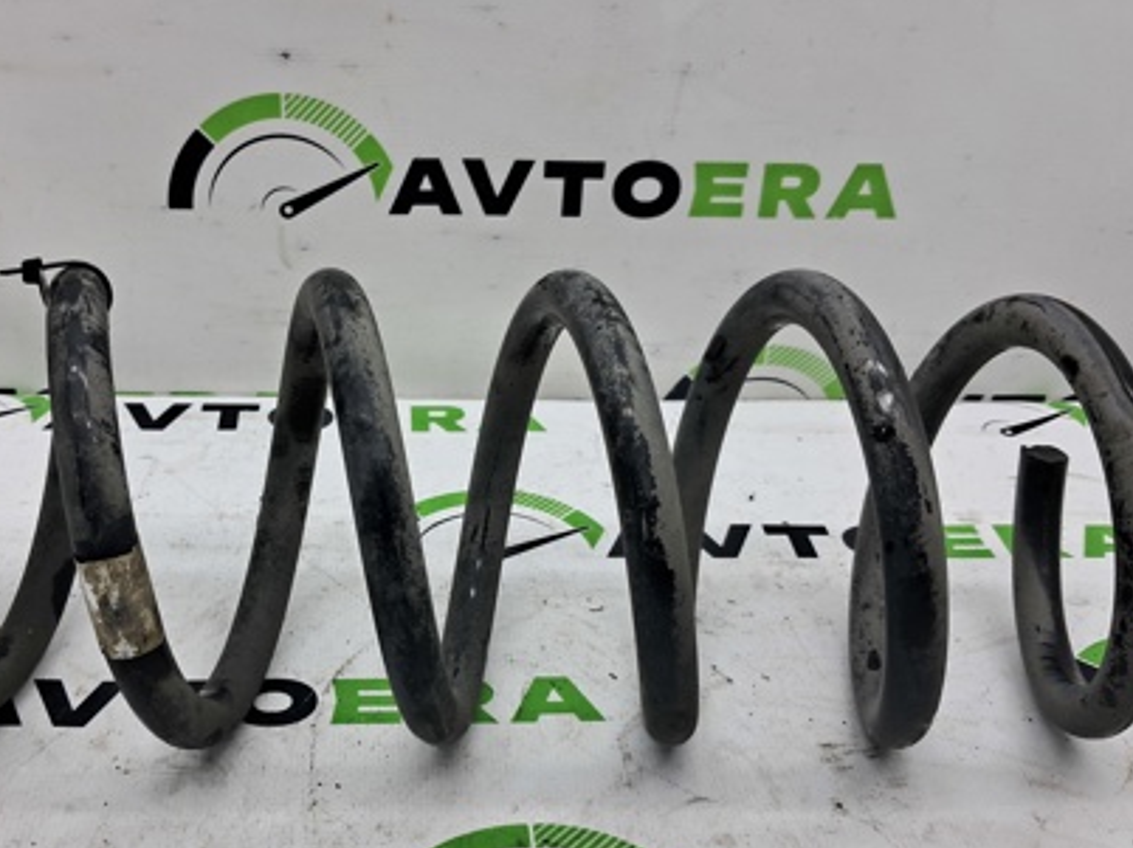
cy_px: 520
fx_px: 1407
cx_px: 457
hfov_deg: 43.7
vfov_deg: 33.4
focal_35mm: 43
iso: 50
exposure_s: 1/60
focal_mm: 4
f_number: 1.8
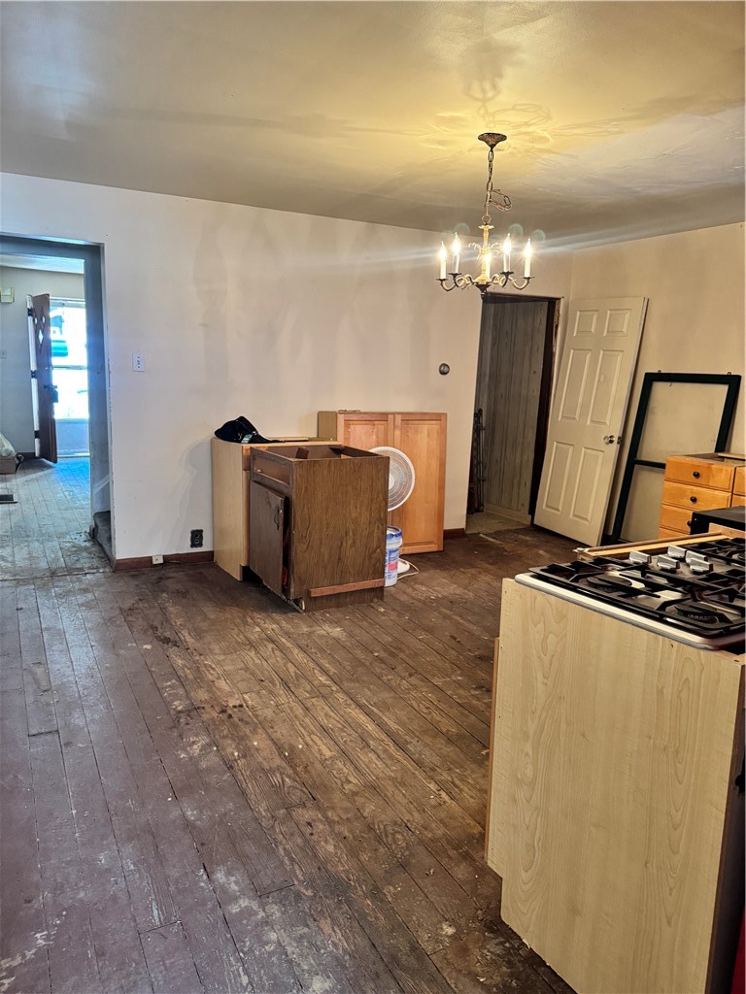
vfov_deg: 71.6
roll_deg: -1.4
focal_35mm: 24
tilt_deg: -11.6
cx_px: 373
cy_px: 497
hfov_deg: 56.8
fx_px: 690
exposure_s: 1/60
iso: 500
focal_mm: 6.76
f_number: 1.78
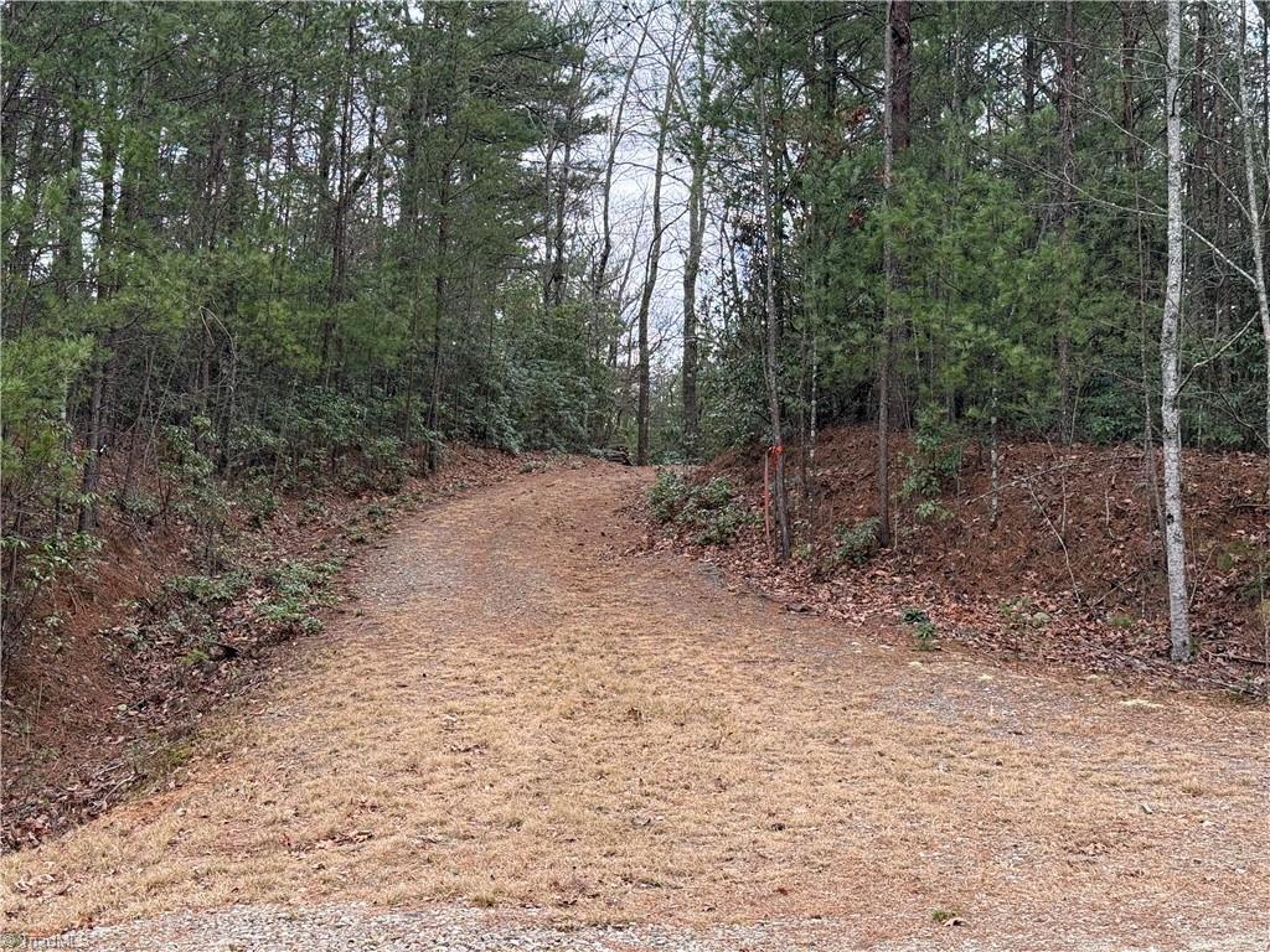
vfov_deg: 30.3
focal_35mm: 48
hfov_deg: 39.7
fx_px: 1761
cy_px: 476
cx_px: 635
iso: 100
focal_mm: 6.76
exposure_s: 1/733
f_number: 1.78
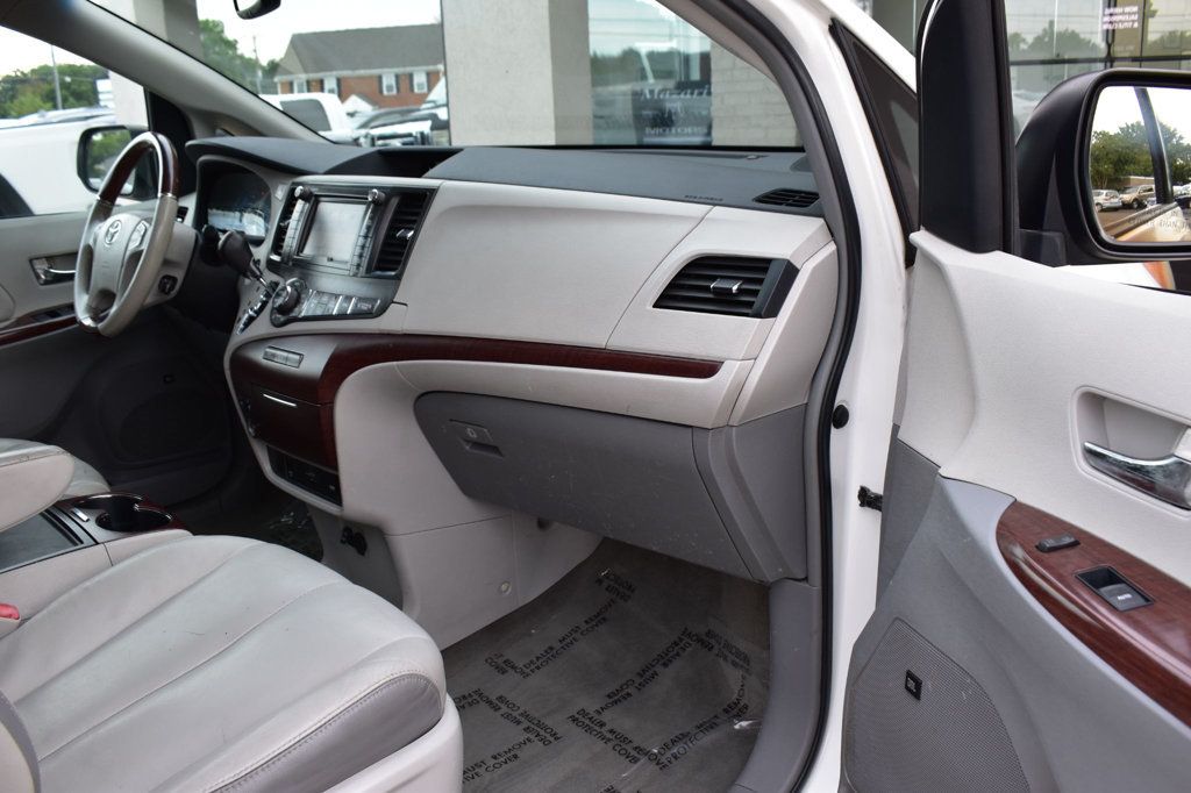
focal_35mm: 32
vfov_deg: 41.7
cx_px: 596
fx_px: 1042
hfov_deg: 59.5
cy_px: 396
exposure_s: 1/50
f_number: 8
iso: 400
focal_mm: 21
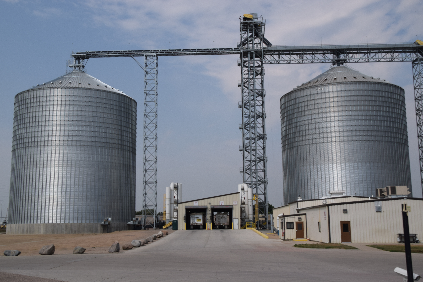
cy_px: 141
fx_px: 493
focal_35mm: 42
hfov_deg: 46.4
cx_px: 212
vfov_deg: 31.9
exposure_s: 1/640
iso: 200
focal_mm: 28
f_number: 8
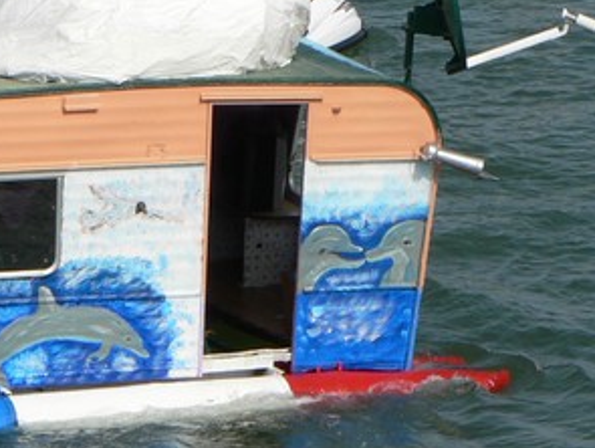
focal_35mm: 436
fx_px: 7503
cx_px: 115
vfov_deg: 3.4
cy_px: 163
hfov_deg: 4.5
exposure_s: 1/400
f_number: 5
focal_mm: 26.8
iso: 80
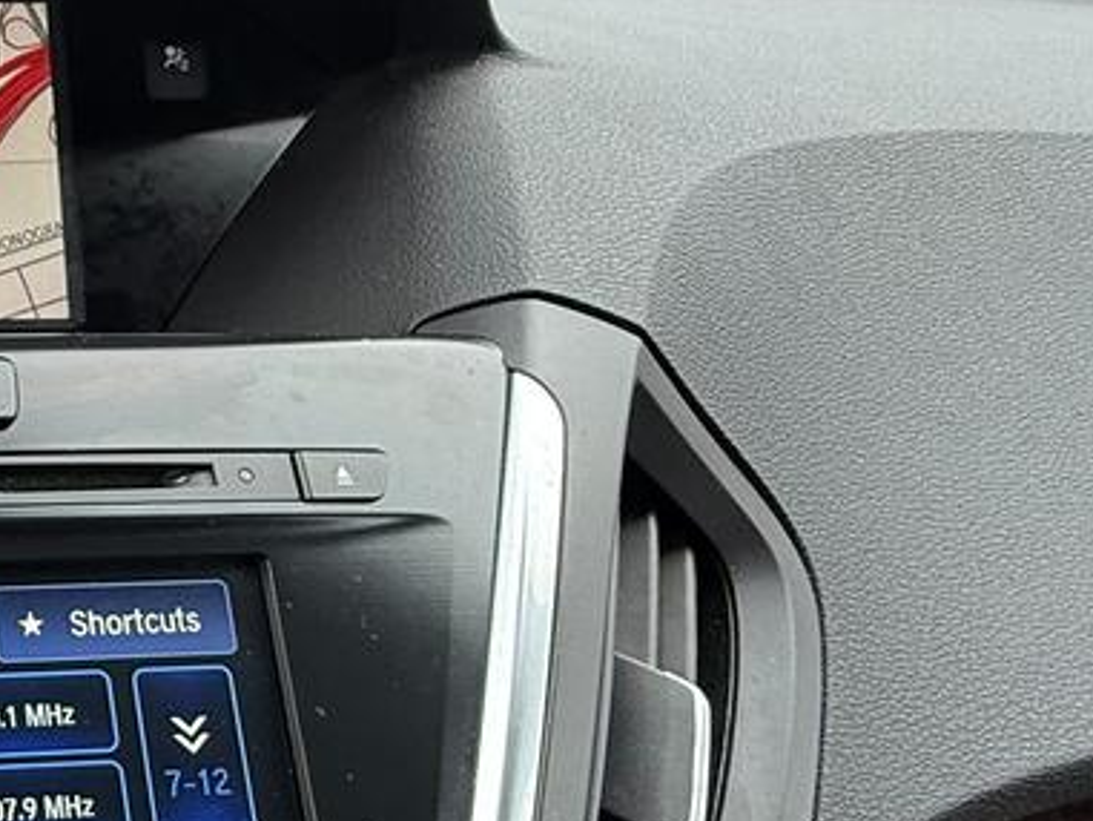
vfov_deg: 30.8
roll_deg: -0.8
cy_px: 517
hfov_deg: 32.4
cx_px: -258
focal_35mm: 47
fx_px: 1484
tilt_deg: -24.5
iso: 200
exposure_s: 1/183
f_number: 2.2
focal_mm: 2.22
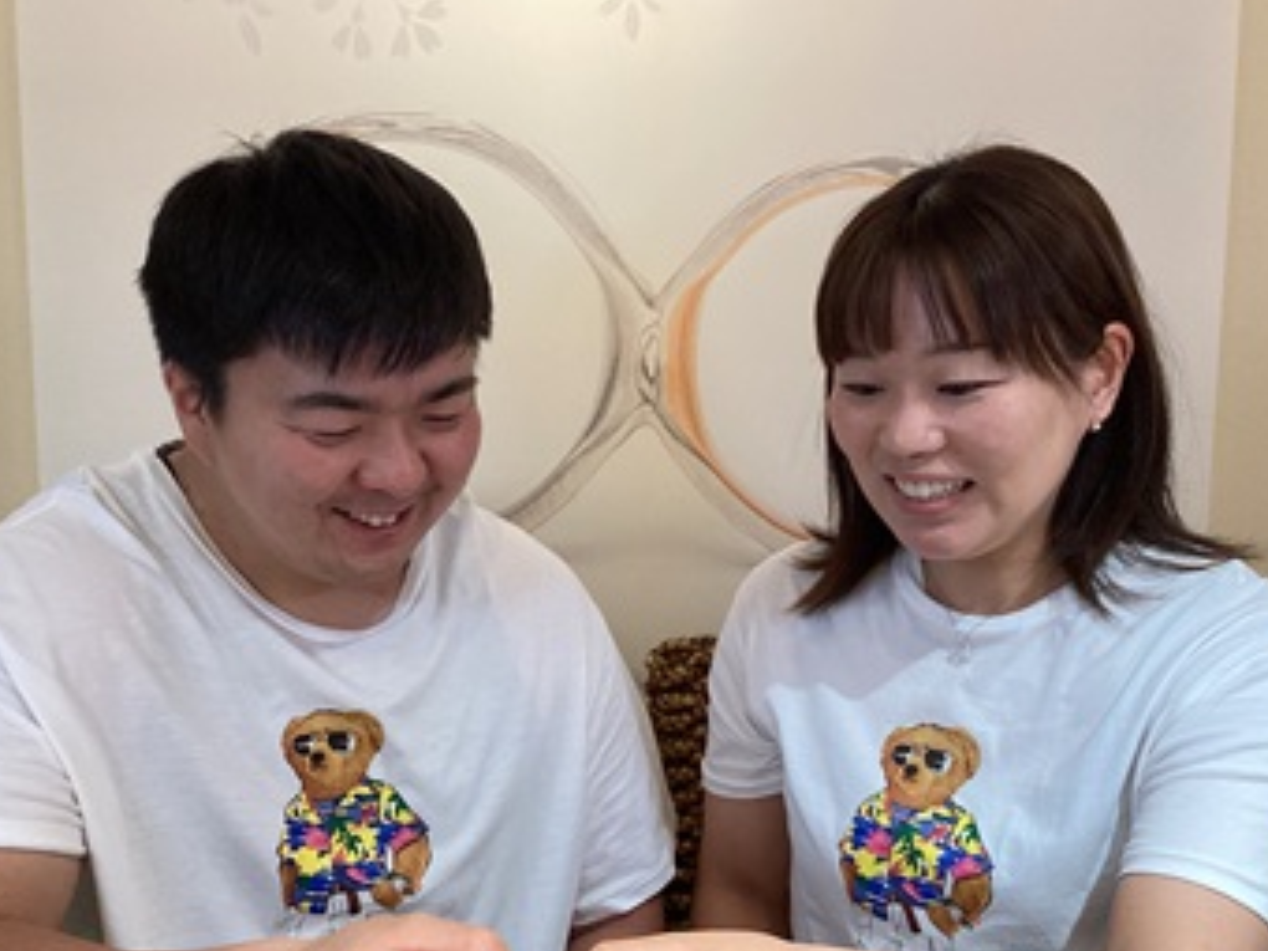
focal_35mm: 41
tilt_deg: -8.6
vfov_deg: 35.0
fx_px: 1502
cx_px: 604
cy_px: 565
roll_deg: -0.3
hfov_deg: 45.8
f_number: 2.4
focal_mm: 3.3
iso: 64
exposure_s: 1/120
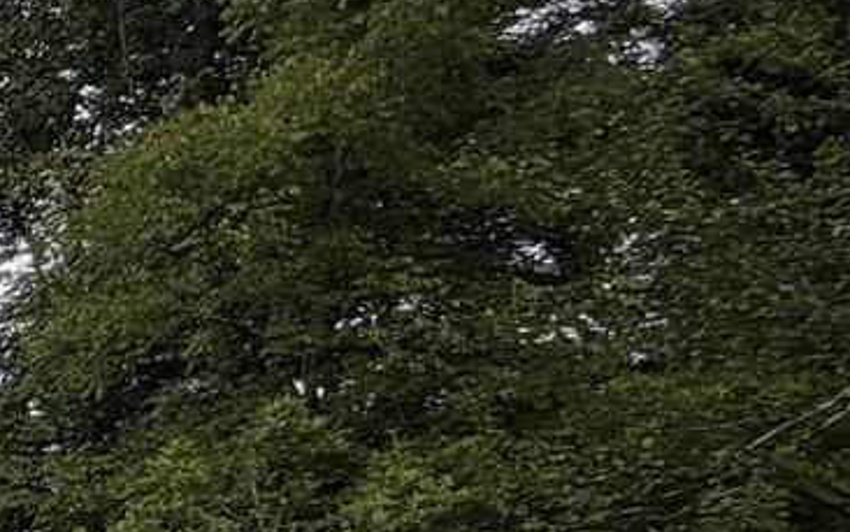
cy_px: 764
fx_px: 1923
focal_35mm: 83
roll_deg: -0.1
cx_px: -1417
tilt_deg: +4.1
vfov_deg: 14.8
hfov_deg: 13.3
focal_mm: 2.22
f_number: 2.2
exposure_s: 1/770
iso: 40
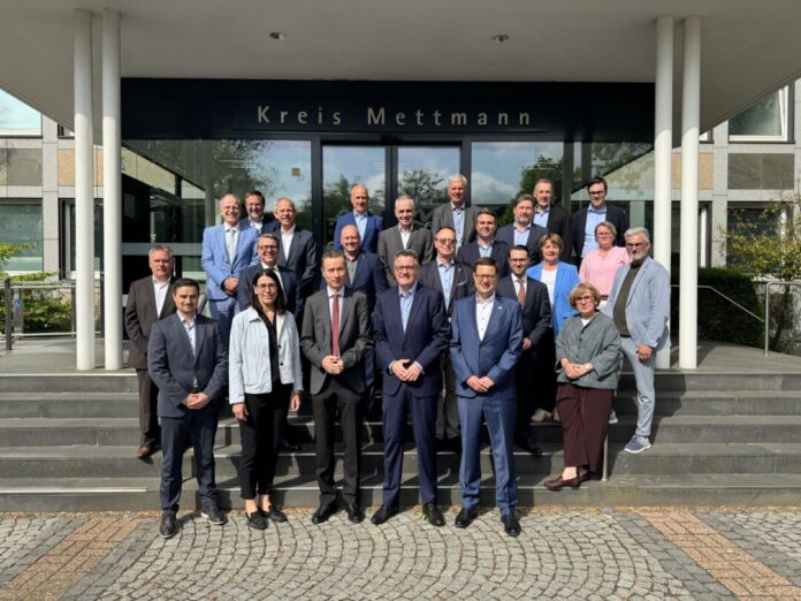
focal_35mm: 24
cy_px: 300
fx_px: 555
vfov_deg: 56.8
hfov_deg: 71.6
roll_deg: -0.4
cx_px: 400
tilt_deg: -1.1
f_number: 1.78
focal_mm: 6.76
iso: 80
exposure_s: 1/3413
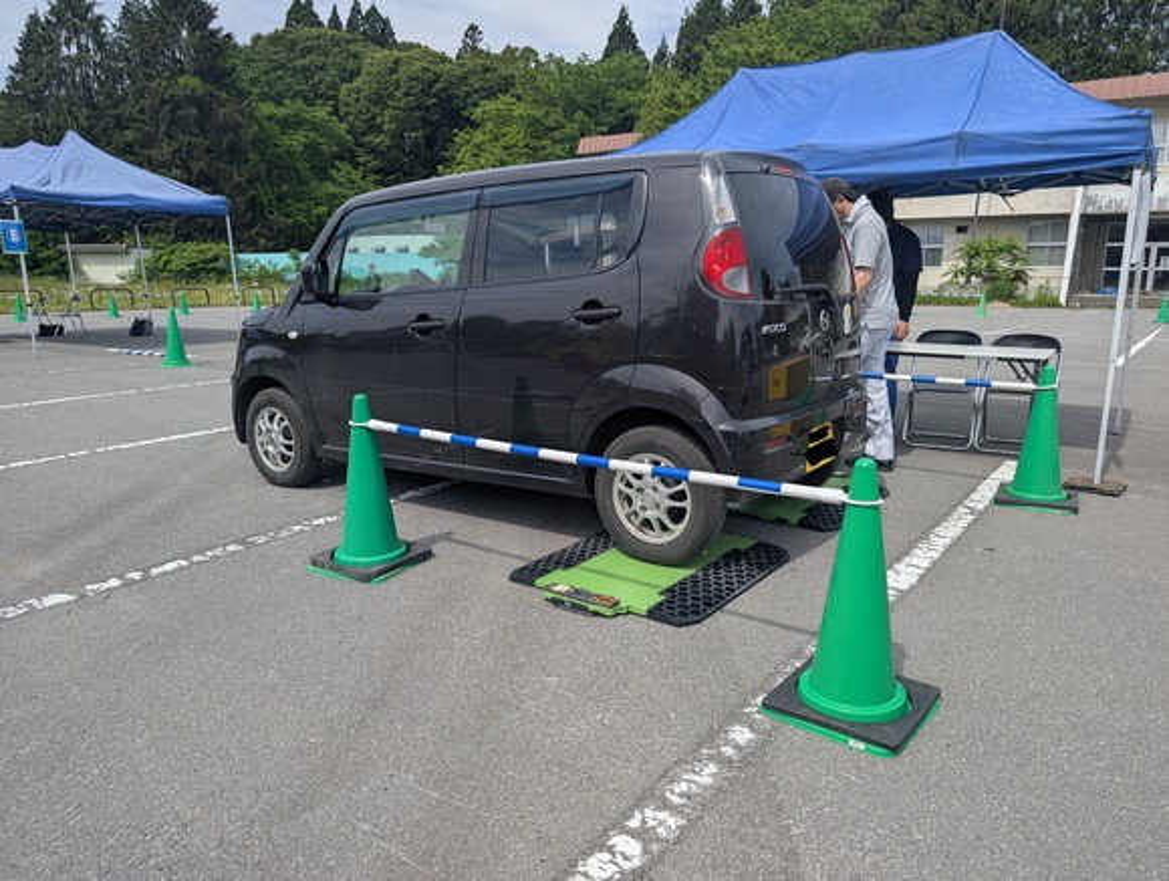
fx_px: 812
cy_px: 440
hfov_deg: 71.5
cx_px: 584
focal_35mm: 24
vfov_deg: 57.0
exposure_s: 1/1073
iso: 19
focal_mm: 6.9
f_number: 1.68
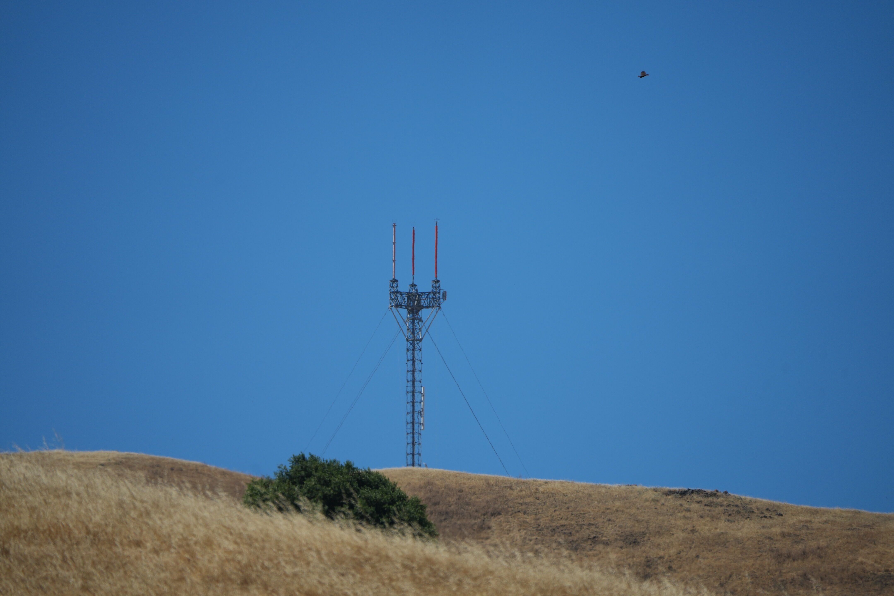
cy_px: 298
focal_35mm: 400
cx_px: 447
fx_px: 9933
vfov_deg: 3.4
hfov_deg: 5.2
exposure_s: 1/2500
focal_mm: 400
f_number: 6.3
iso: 400
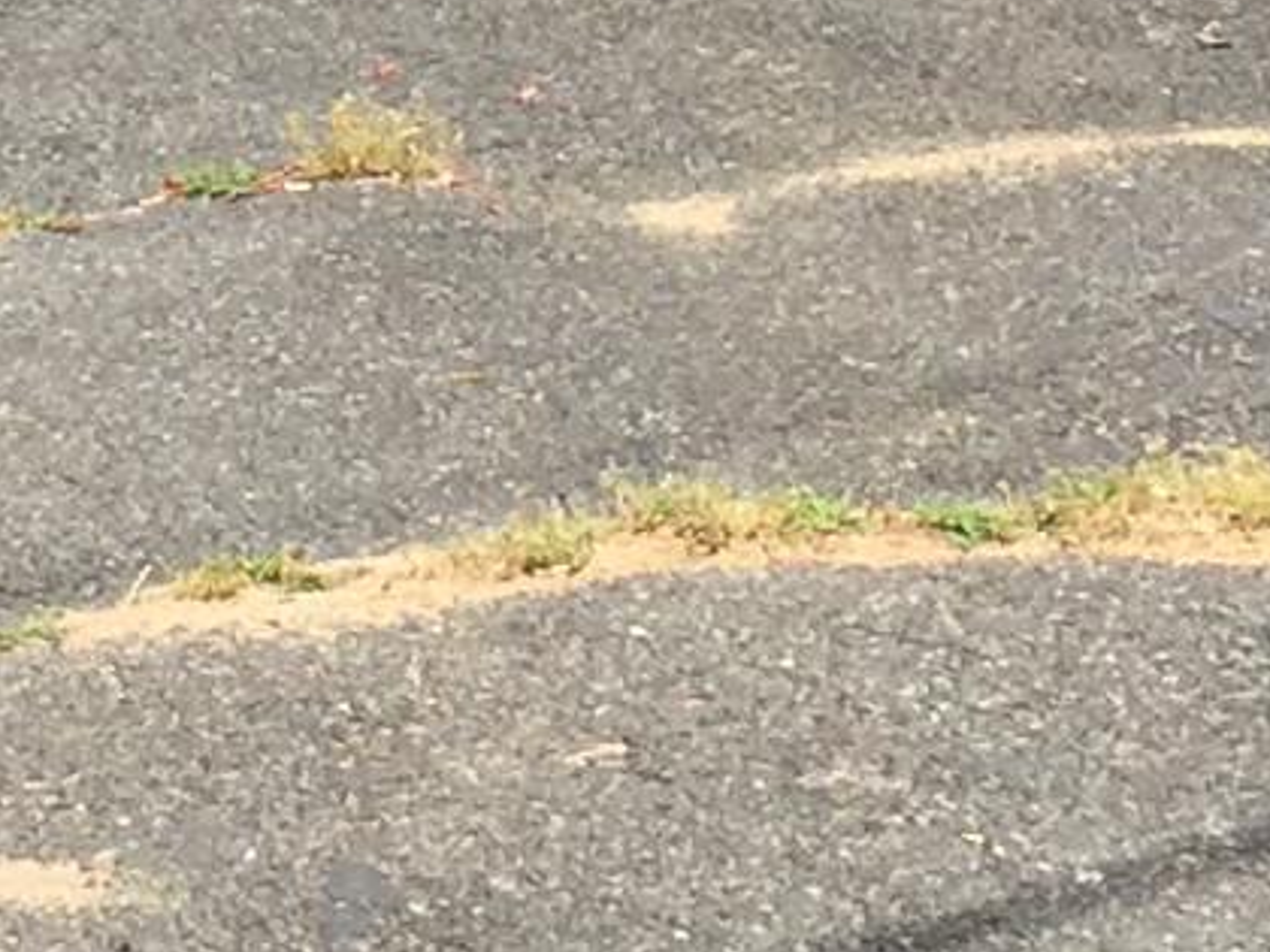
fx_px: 7594
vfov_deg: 6.9
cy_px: -1049
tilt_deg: -2.5
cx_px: 175
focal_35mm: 207
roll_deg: -0.2
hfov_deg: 9.5
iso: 32
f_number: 2.2
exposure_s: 1/1464
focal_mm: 4.15
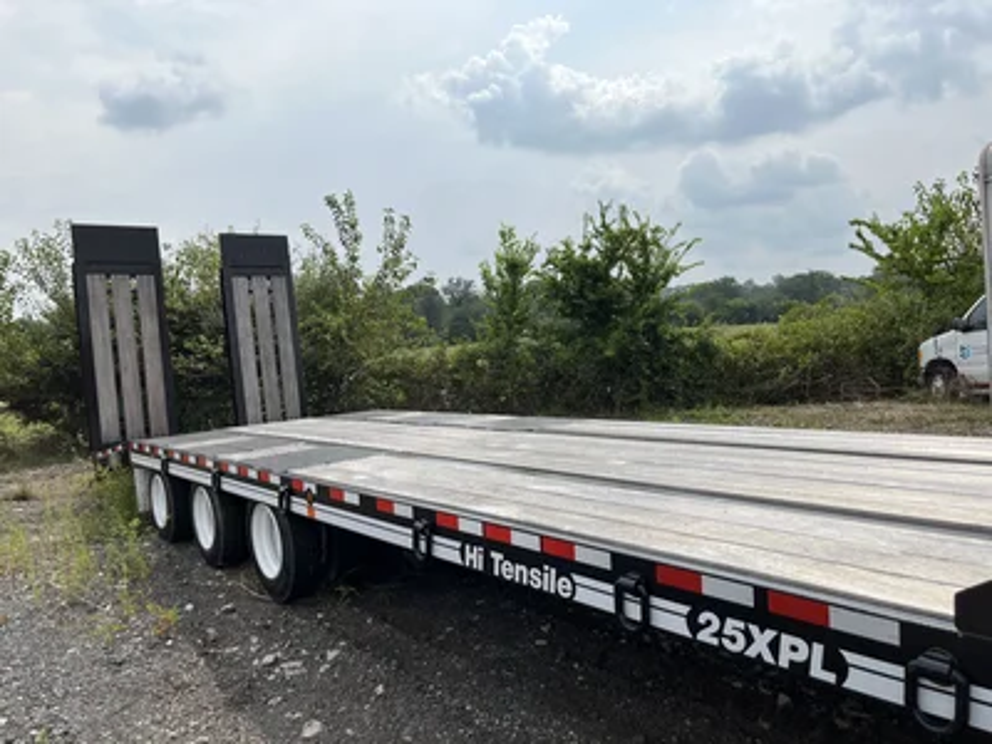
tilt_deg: -2.9
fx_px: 745
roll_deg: +0.9
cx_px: 496
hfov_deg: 67.3
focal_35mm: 26
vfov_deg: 53.1
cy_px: 372
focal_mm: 5.1
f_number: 1.6
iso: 50
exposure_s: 1/5319
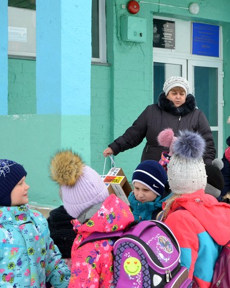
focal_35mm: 77
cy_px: 133
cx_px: 168
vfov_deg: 24.8
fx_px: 656
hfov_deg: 19.8
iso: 100
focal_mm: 28
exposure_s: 1/125
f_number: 5.6
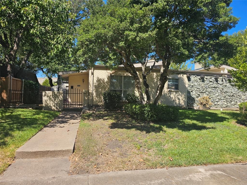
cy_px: 92
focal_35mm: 23
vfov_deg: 58.9
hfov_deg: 73.9
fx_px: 164
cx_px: 124
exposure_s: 1/580
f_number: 1.7
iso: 10
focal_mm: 6.3
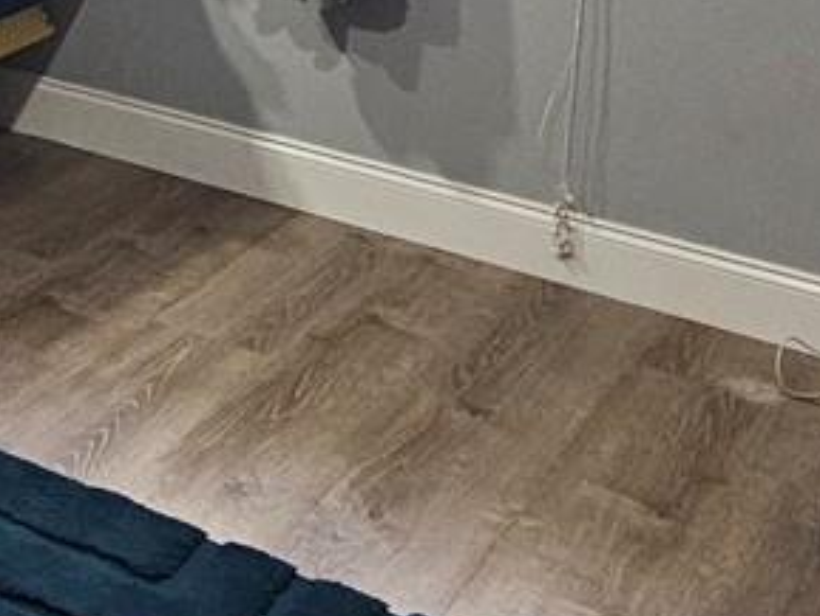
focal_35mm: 72
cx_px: -321
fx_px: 1706
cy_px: -318
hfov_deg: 23.1
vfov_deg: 18.1
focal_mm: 2.2
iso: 320
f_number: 2.2
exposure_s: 1/40
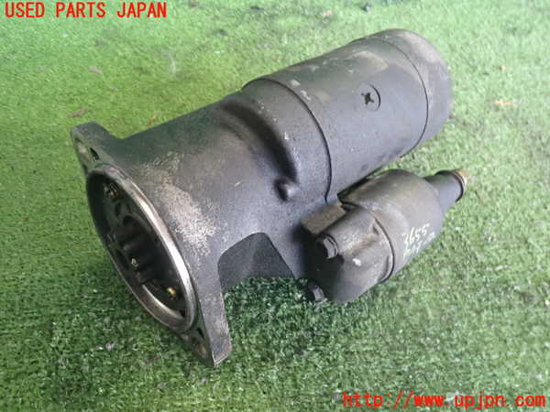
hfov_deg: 60.0
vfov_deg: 46.8
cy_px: 206
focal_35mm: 30
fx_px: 477
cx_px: 275
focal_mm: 5.4
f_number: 2.3
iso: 320
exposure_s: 1/30
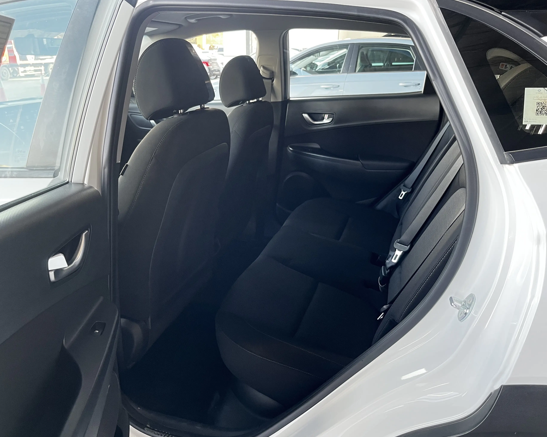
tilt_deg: -20.6
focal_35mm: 28
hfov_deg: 62.2
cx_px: 272
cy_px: 219
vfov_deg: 51.5
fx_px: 453
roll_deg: -0.6
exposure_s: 1/85
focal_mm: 5.1
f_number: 1.6
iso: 125
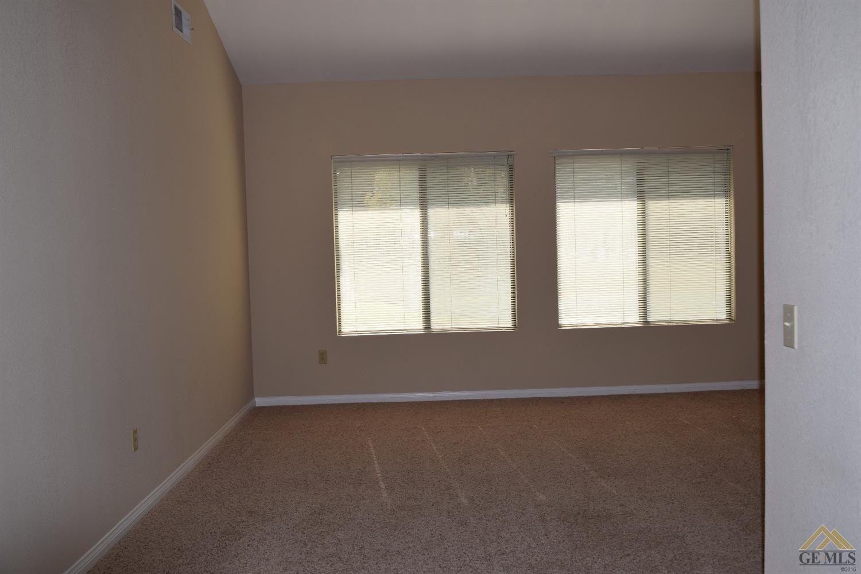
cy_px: 287
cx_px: 430
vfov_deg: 36.9
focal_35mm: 36
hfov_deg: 53.1
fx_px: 861
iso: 110
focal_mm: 24
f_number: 5.6
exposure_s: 1/125
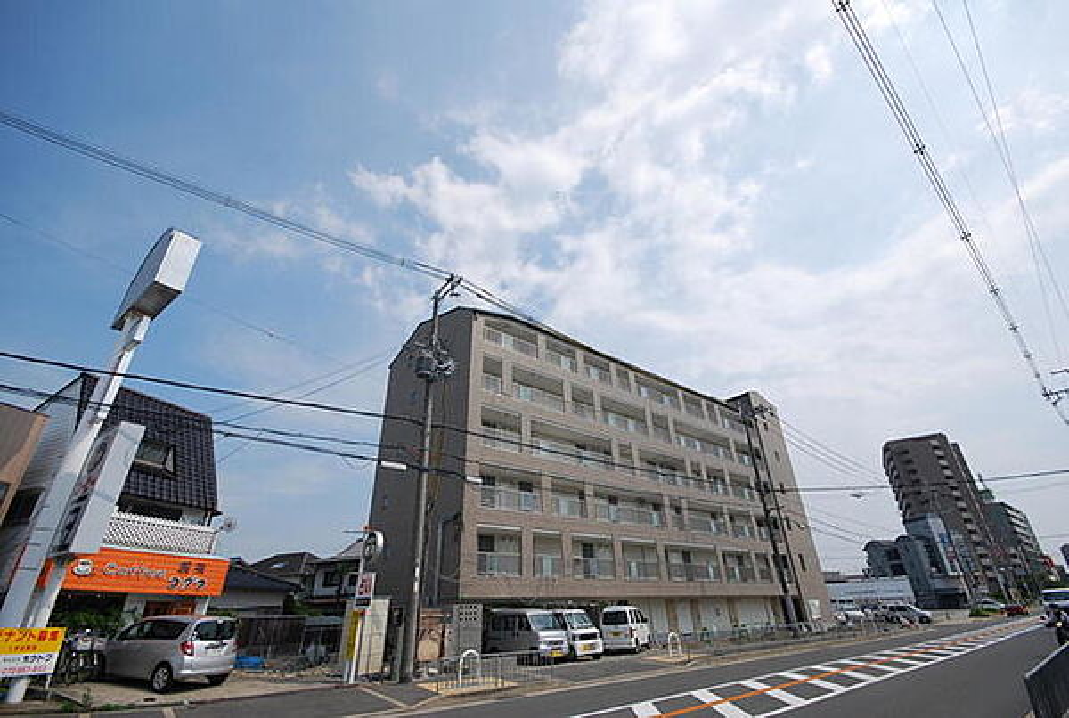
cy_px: 359
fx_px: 446
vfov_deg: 77.6
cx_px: 534
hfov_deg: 100.3
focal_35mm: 15
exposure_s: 1/320
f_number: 9
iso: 100
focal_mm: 10
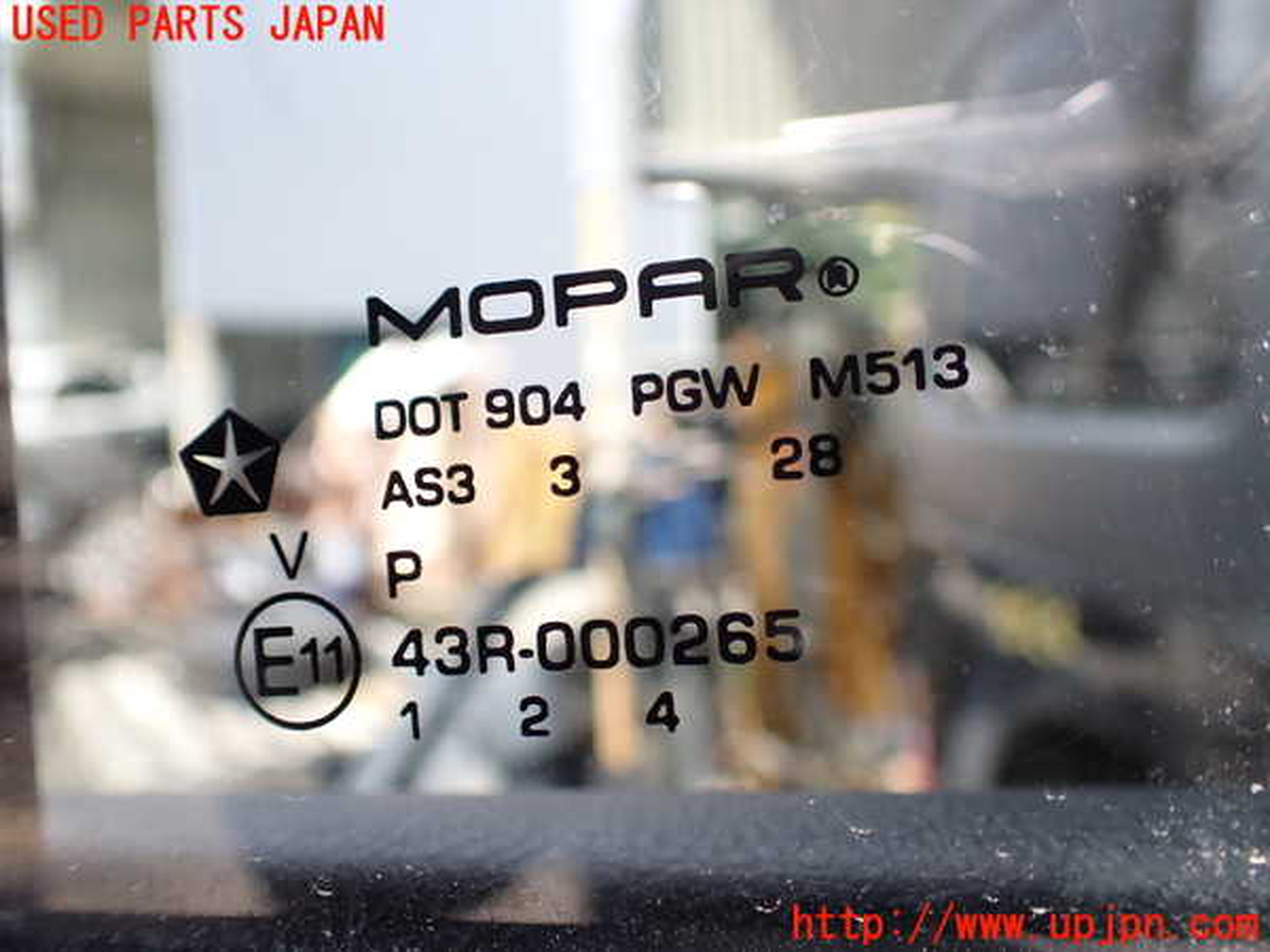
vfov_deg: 46.8
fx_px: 1101
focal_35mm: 30
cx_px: 635
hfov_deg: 60.0
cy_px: 476
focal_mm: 5.4
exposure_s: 1/125
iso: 125
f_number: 2.3
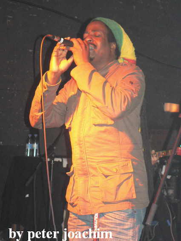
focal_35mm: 67
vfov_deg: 29.0
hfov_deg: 21.9
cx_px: 90
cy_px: 120
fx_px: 467
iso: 400
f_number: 3.2
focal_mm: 11.4
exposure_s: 1/60
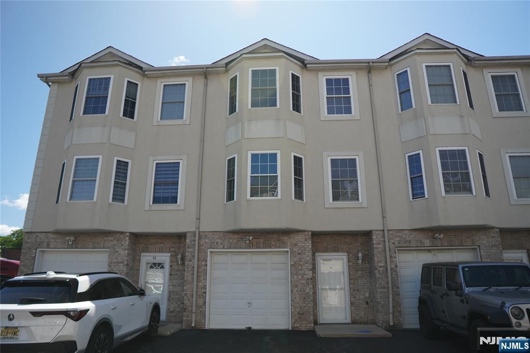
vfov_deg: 53.1
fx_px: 353
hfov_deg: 73.8
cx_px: 265
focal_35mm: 24
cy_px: 176
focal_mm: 16
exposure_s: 1/2500
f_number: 1.8
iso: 800
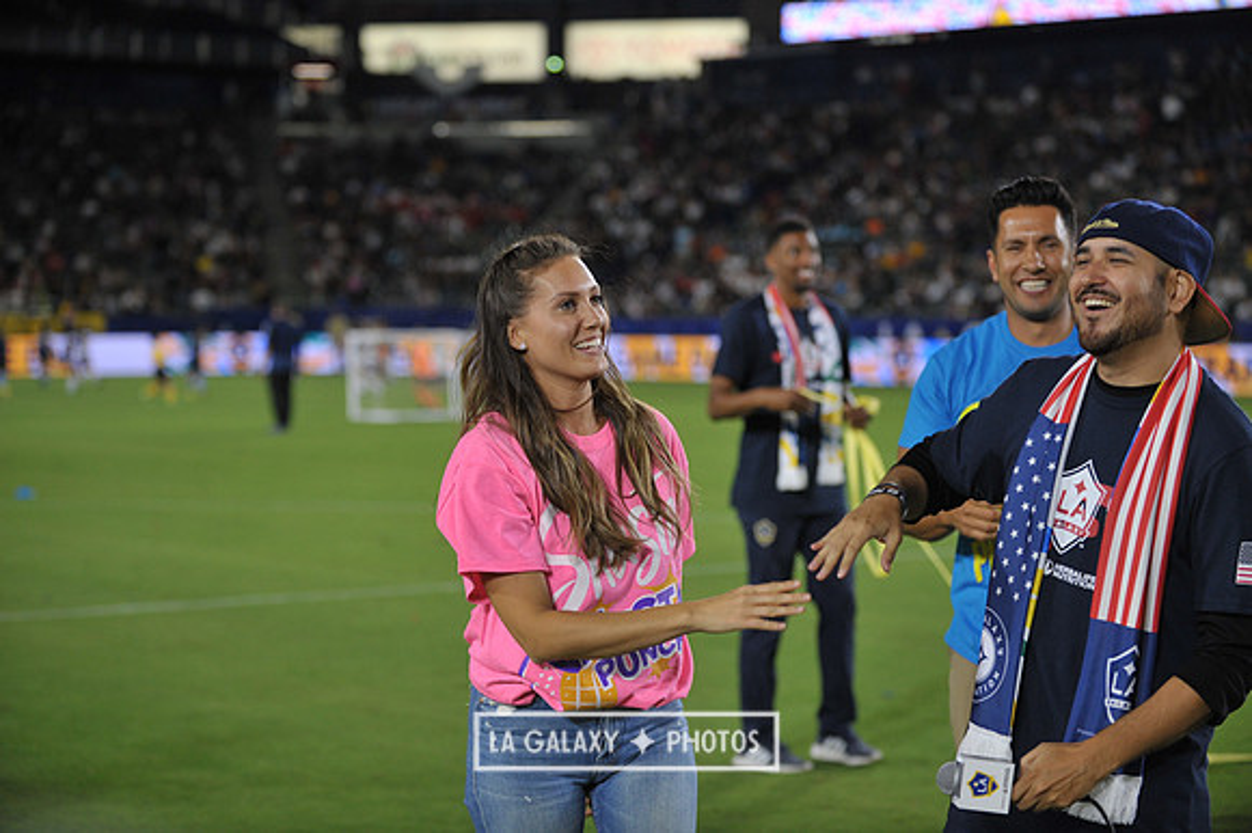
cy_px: 416
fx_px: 2850
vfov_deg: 16.6
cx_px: 626
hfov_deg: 24.8
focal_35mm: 82
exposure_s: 1/1000
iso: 1250
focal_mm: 82
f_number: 2.8
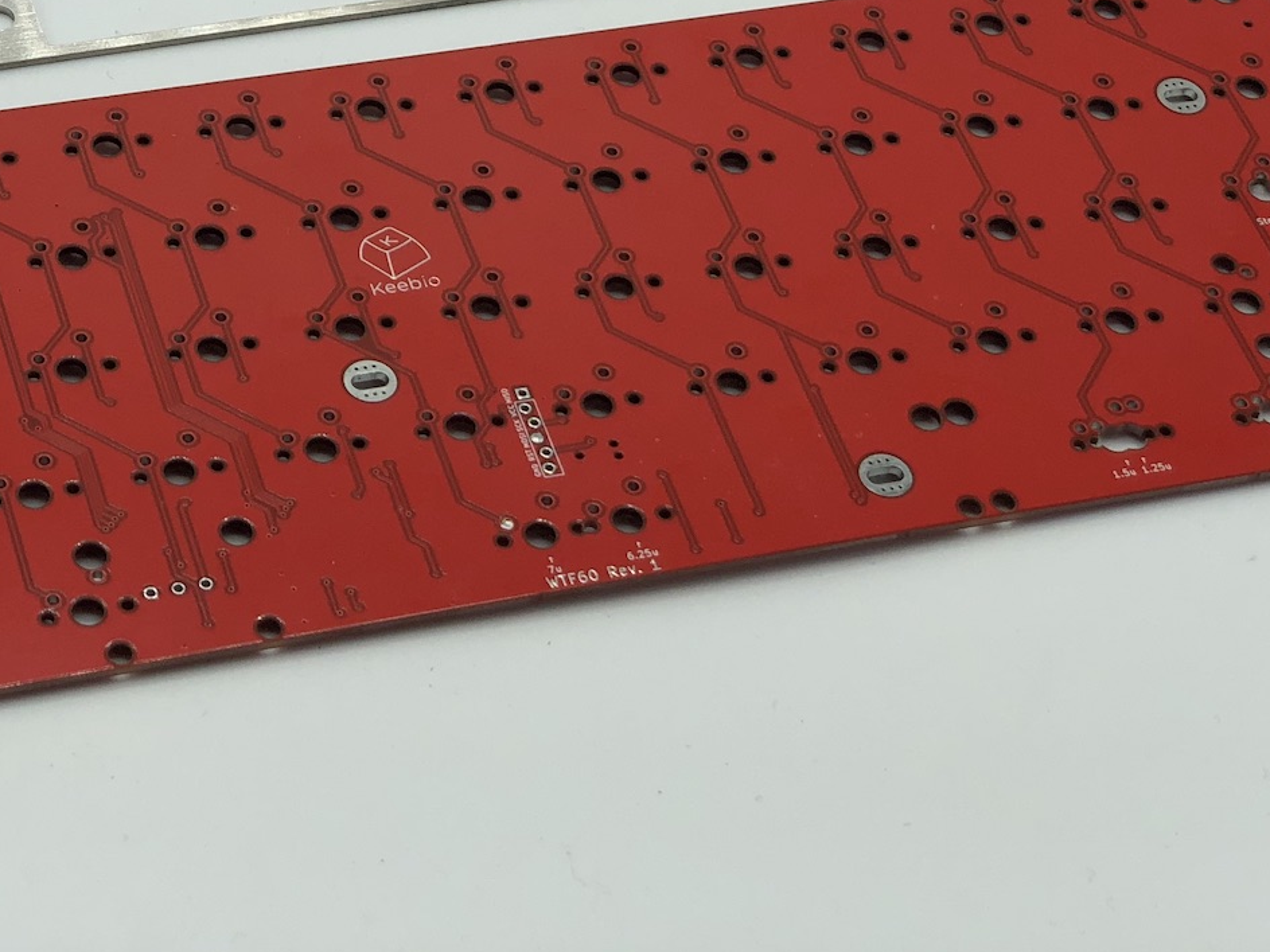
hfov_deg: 17.6
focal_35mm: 111
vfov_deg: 13.1
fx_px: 4072
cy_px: -56
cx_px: 301
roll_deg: -6.1
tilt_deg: -42.2
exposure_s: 1/430
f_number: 2.4
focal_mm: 6
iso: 16
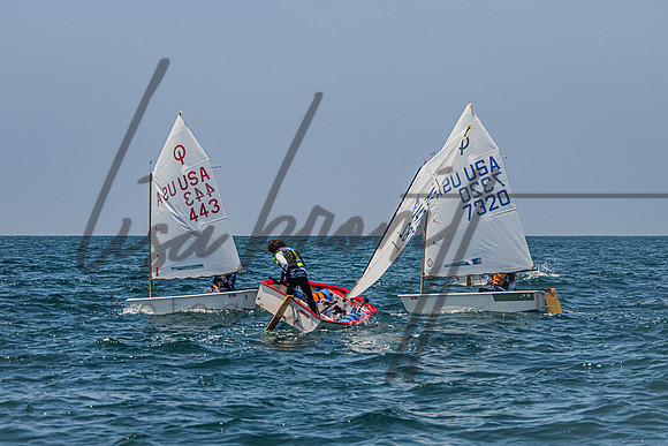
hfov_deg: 16.8
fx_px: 2266
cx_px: 374
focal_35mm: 122
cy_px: 225
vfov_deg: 11.2
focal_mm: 89
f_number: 6.3
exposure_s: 1/2500
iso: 250
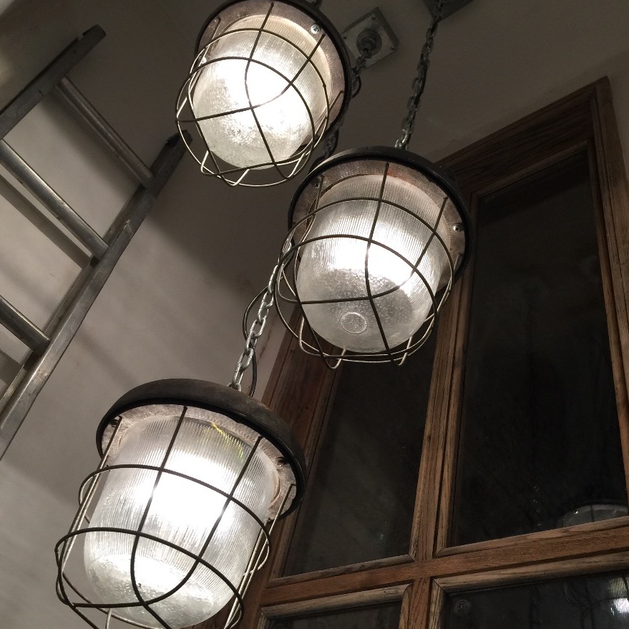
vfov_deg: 47.2
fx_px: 720
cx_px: 320
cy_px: 326
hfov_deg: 47.2
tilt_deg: +46.8
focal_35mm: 35
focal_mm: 4.15
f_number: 2.2
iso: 50
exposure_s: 1/33
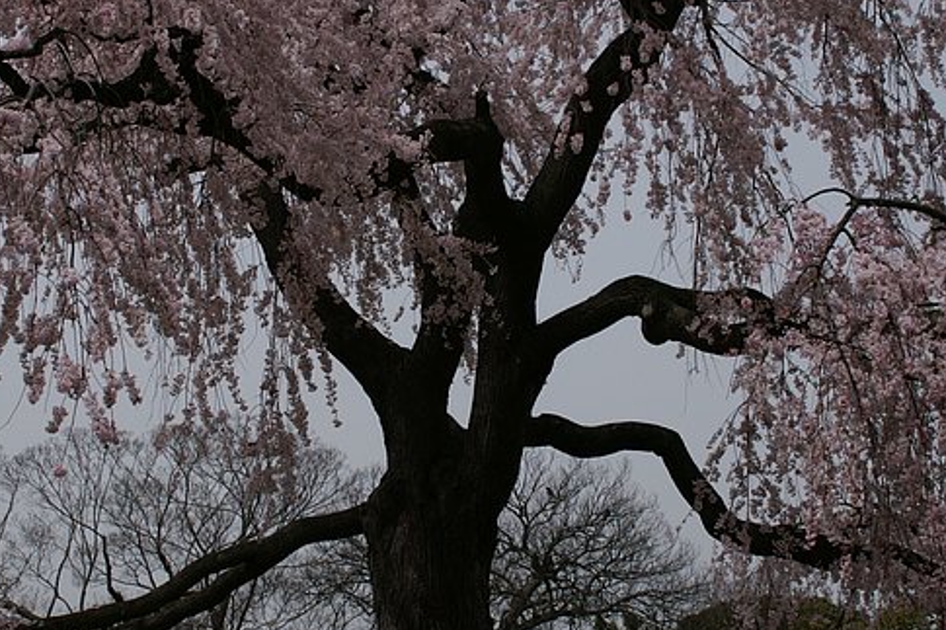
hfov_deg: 26.7
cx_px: 445
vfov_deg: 17.9
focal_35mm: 76
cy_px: 255
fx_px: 1996
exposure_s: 1/750
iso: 100
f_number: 8
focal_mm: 24
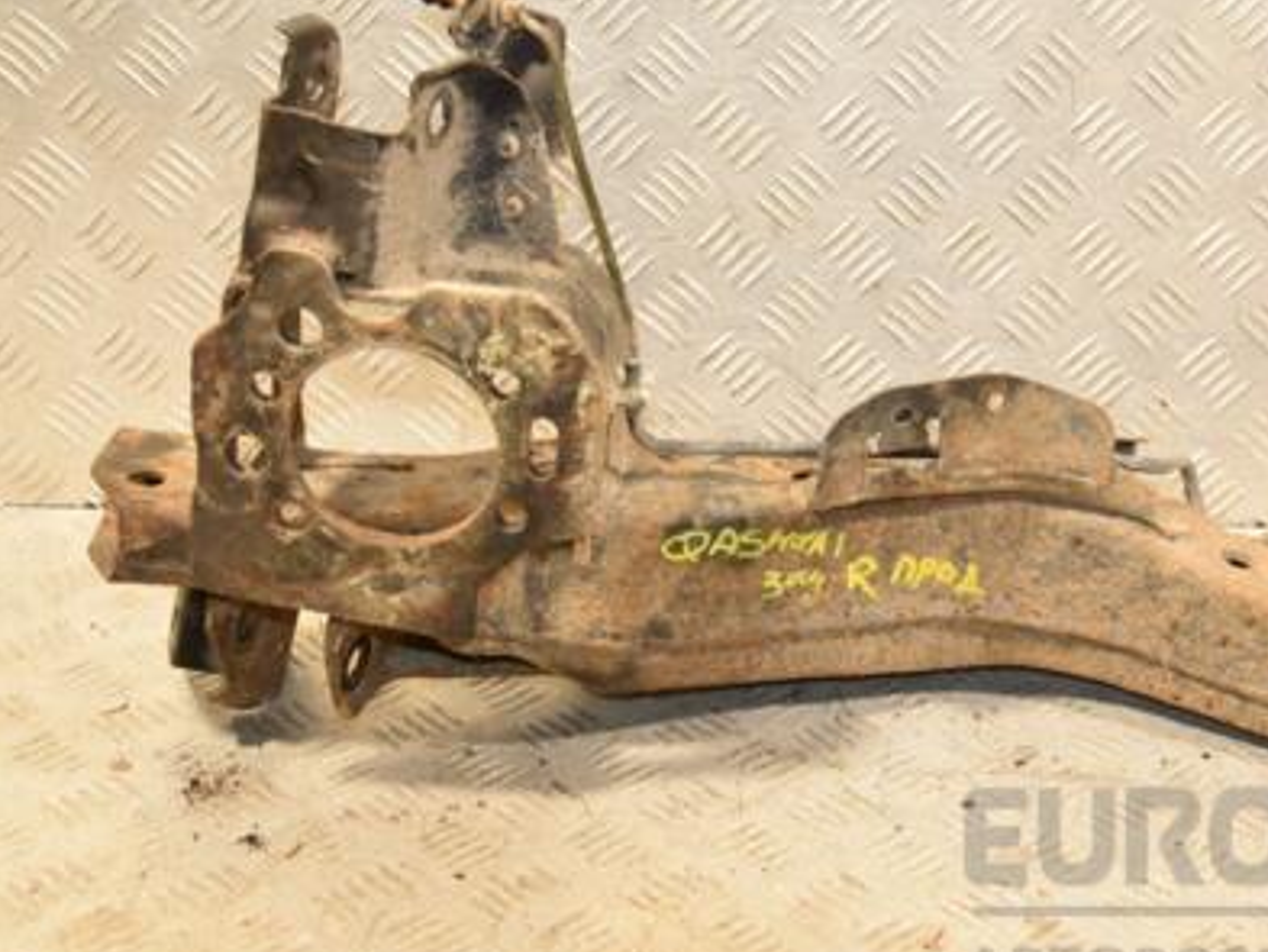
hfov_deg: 29.1
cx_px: 903
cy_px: 407
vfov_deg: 22.2
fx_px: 2418
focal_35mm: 66
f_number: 5
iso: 800
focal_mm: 30
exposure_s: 1/200
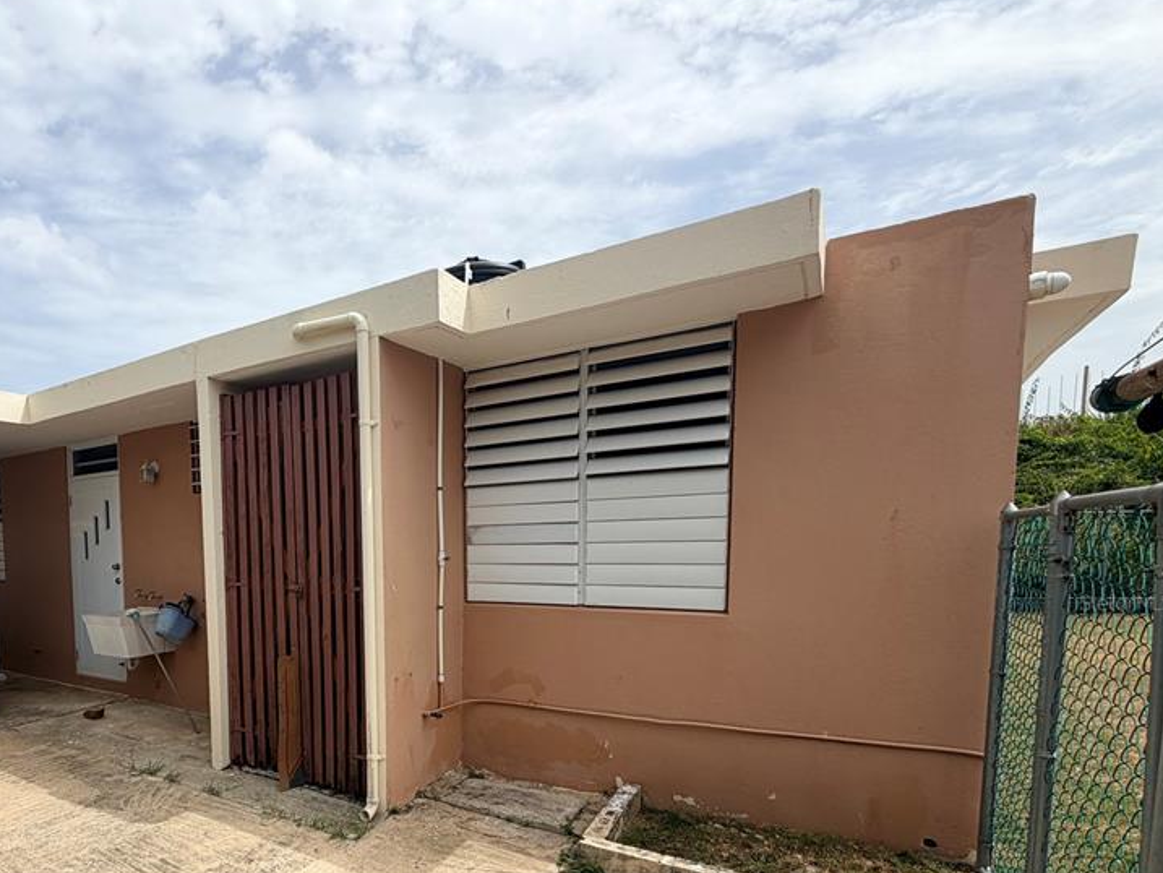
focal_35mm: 20
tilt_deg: -5.0
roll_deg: +1.7
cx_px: 347
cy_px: 602
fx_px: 672
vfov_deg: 63.8
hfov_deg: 77.8
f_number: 2.2
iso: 20
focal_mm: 2.22
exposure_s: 1/1068
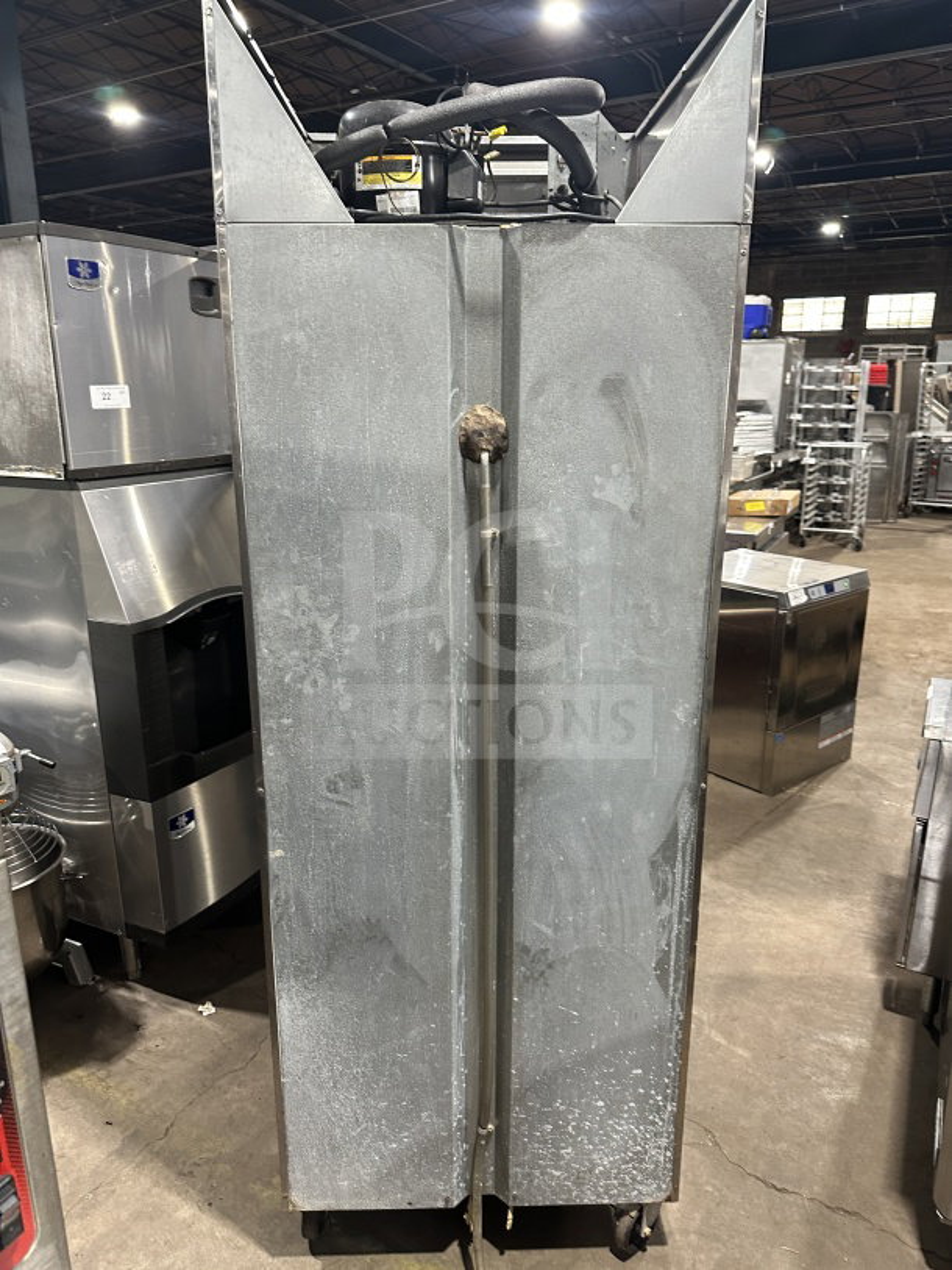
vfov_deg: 71.6
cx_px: 476
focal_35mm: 24
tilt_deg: -10.8
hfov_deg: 56.8
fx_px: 880
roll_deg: -0.3
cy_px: 635
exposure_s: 1/60
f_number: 1.78
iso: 320
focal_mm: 6.86
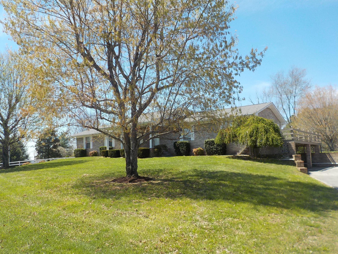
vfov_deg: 46.8
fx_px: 293
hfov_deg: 60.0
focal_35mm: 30
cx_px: 169
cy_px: 127
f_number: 3.3
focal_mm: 4.1
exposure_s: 1/640
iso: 125
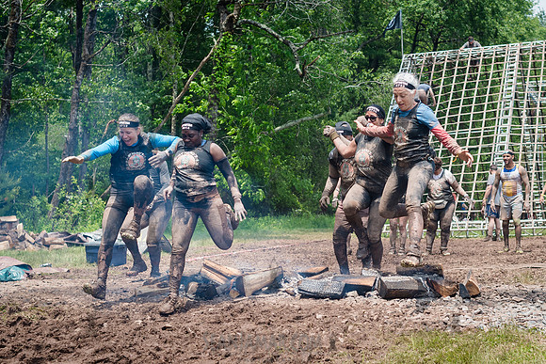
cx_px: 328
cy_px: 199
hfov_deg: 35.2
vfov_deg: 24.0
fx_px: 857
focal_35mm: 56
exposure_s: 1/1250
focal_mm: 35
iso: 250
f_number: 4
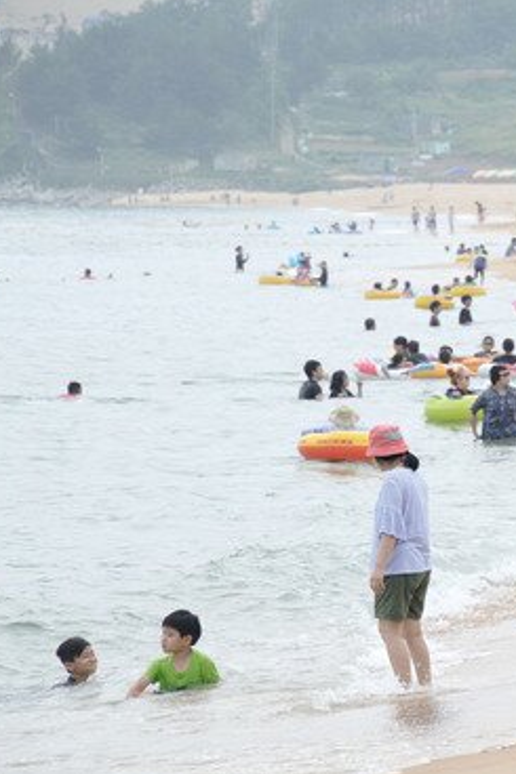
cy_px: 388
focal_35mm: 285
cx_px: 529
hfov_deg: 4.8
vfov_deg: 7.2
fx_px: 6128
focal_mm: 125
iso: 400
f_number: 6
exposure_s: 1/400
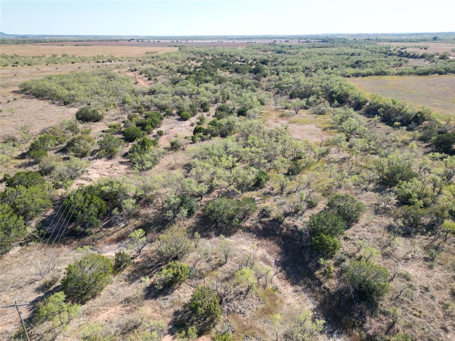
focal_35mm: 24
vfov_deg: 56.8
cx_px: 228
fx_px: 315
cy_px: 170
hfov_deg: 71.6
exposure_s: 1/2000
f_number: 1.7
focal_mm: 6.72
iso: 200
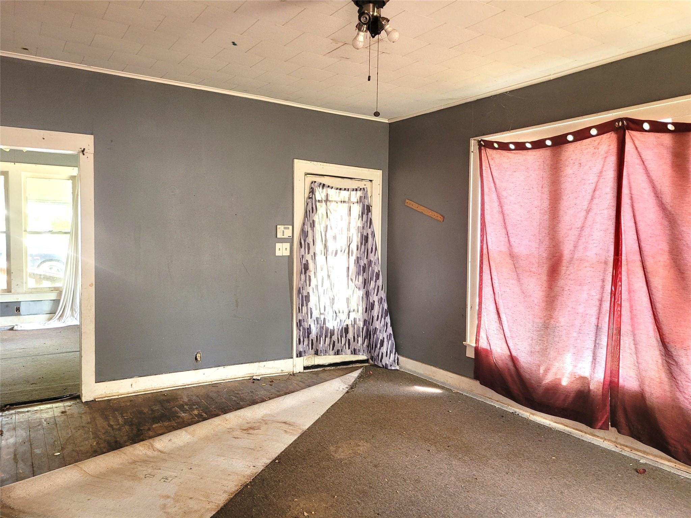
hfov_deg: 67.3
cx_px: 346
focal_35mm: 26
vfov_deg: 53.1
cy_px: 259
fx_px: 519
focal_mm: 5.4
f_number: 1.8
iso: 200
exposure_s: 1/60
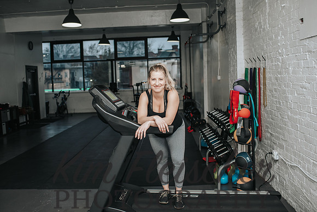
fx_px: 324
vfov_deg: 36.1
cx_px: 152
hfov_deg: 52.1
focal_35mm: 37
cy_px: 101
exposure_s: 1/200
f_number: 3.2
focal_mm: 35
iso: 800
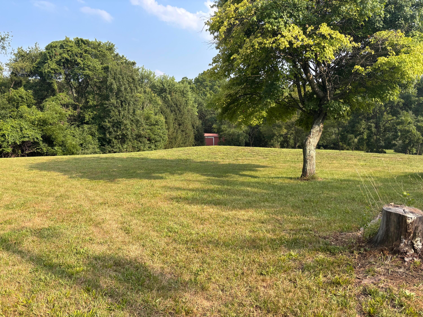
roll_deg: +0.2
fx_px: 318
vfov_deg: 53.1
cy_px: 158
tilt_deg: -8.8
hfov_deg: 67.3
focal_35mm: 26
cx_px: 212
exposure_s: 1/1016
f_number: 1.6
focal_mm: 5.96
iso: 50
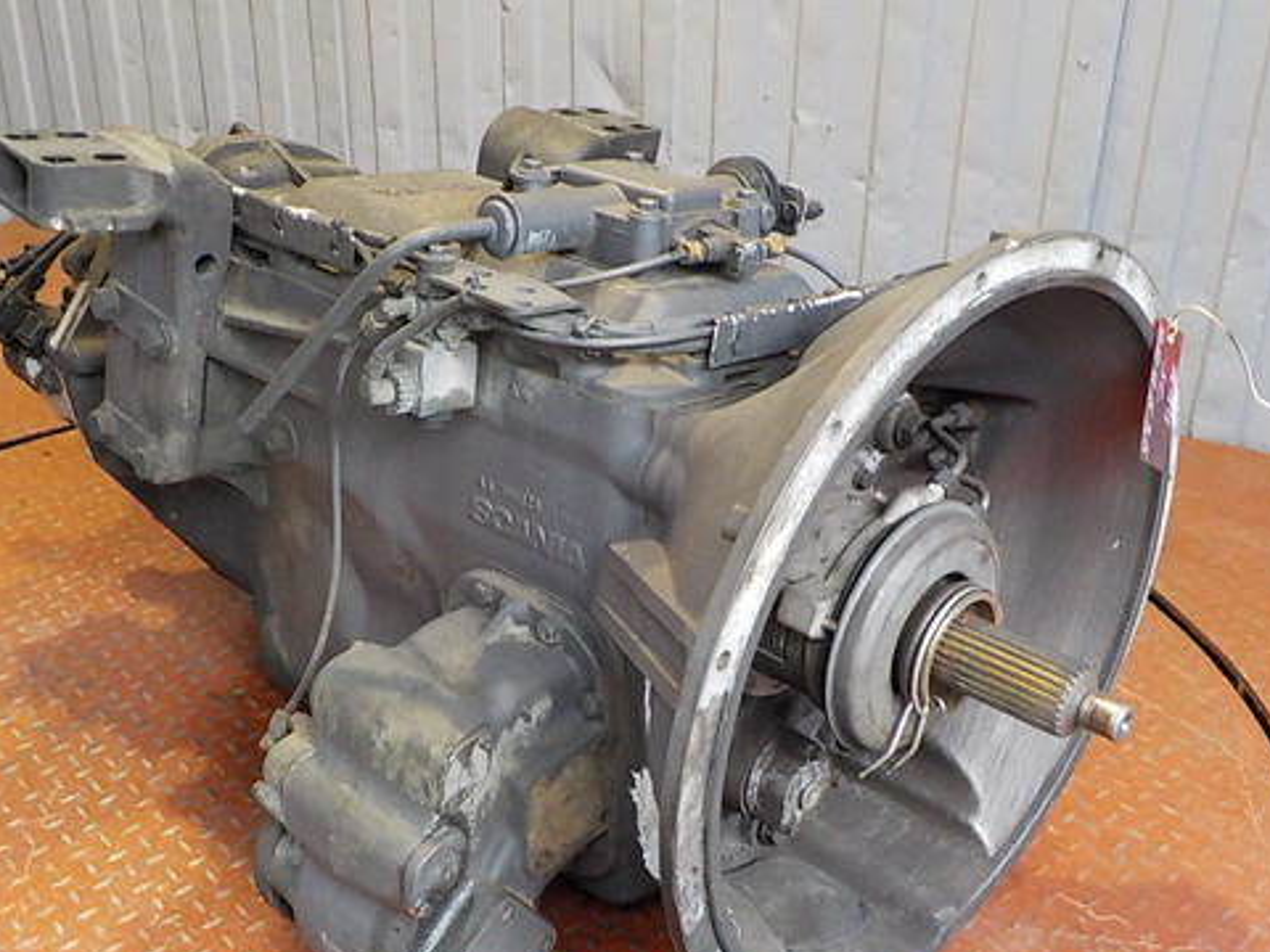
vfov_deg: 35.9
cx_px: 545
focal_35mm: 40
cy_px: 526
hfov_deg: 46.7
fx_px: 1468
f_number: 3.3
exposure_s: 1/30
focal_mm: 4.1
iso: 400
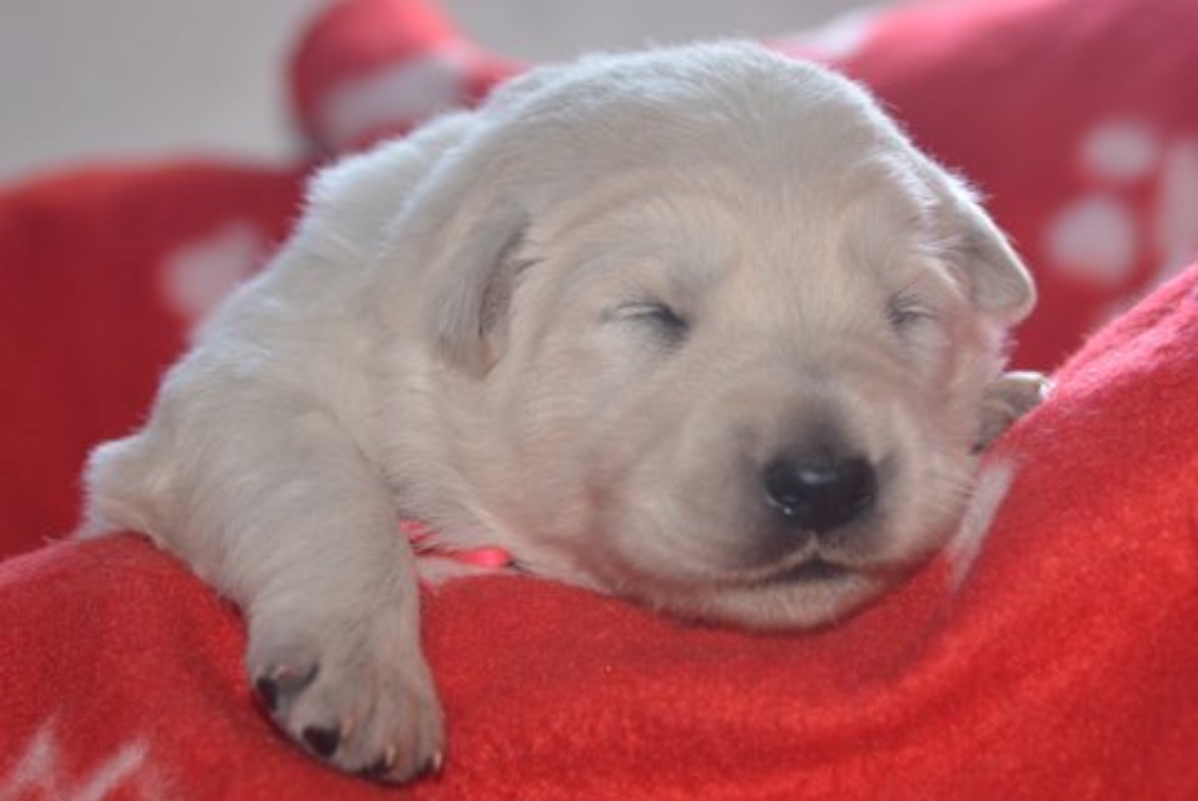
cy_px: 400
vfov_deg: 10.2
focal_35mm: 135
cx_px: 599
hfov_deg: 15.2
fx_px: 4496
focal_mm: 90
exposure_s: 1/60
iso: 1600
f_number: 5.3
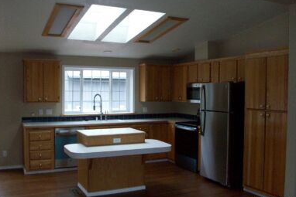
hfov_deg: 51.9
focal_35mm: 37
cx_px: 147
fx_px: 304
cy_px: 94
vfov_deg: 36.0
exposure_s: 1/60
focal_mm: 5.7
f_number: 2.8
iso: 160
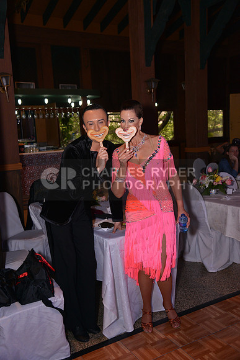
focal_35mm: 35
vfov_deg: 54.4
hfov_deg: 37.9
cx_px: 120
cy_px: 180
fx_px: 350
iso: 1000
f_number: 4.5
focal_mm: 35
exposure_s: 1/250
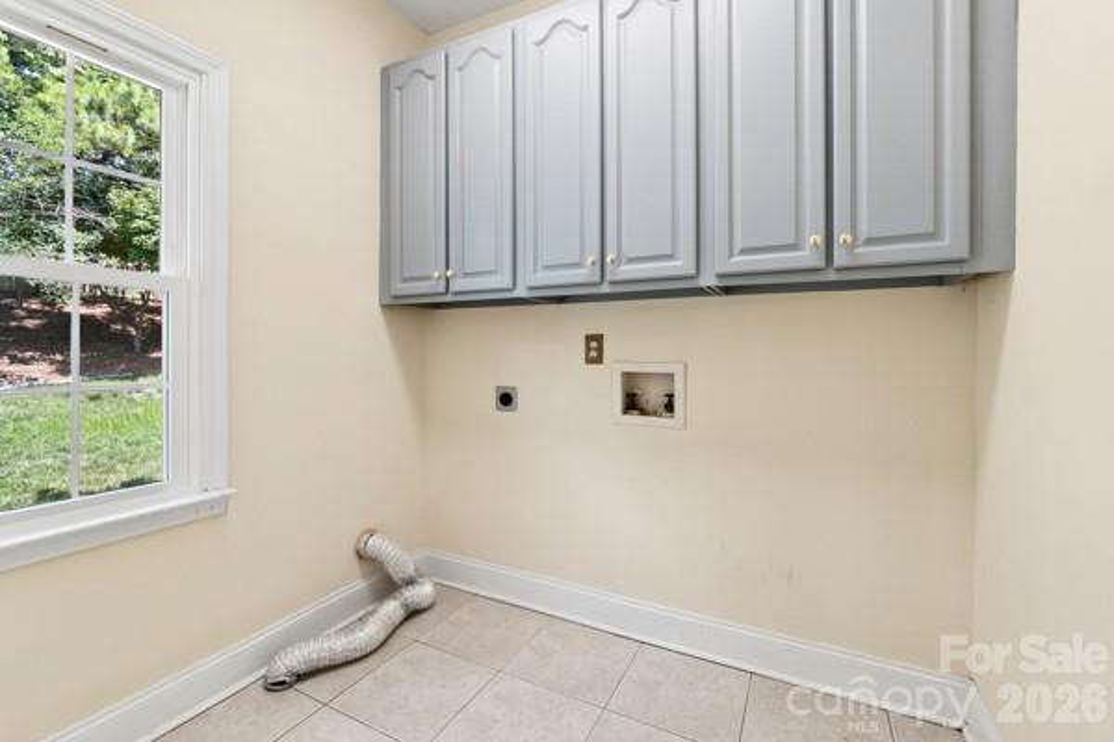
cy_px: 371
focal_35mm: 15
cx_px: 557
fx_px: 464
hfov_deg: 100.4
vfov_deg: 77.3
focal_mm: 10
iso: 640
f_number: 7.1
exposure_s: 1/30
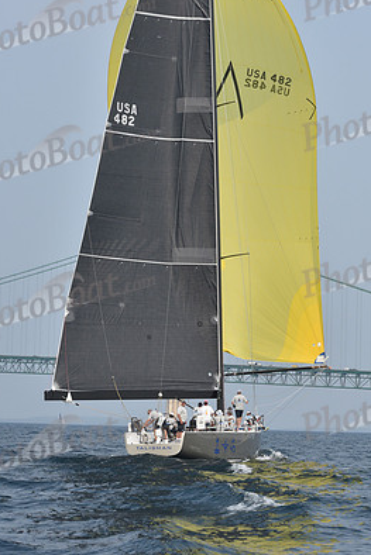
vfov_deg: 19.8
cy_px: 208
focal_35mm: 103
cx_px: 229
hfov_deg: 13.3
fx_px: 1591
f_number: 7.1
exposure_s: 1/1250
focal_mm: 70
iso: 250
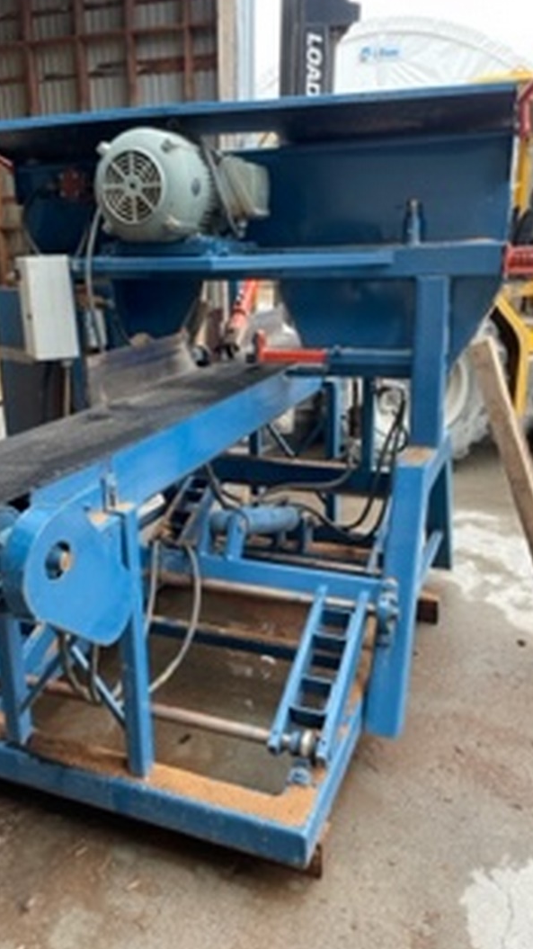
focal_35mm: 29
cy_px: 473
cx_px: 234
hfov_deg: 40.1
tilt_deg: -17.6
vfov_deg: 66.1
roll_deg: +1.6
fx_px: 729
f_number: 1.6
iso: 40
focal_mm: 4.2
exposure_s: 1/121
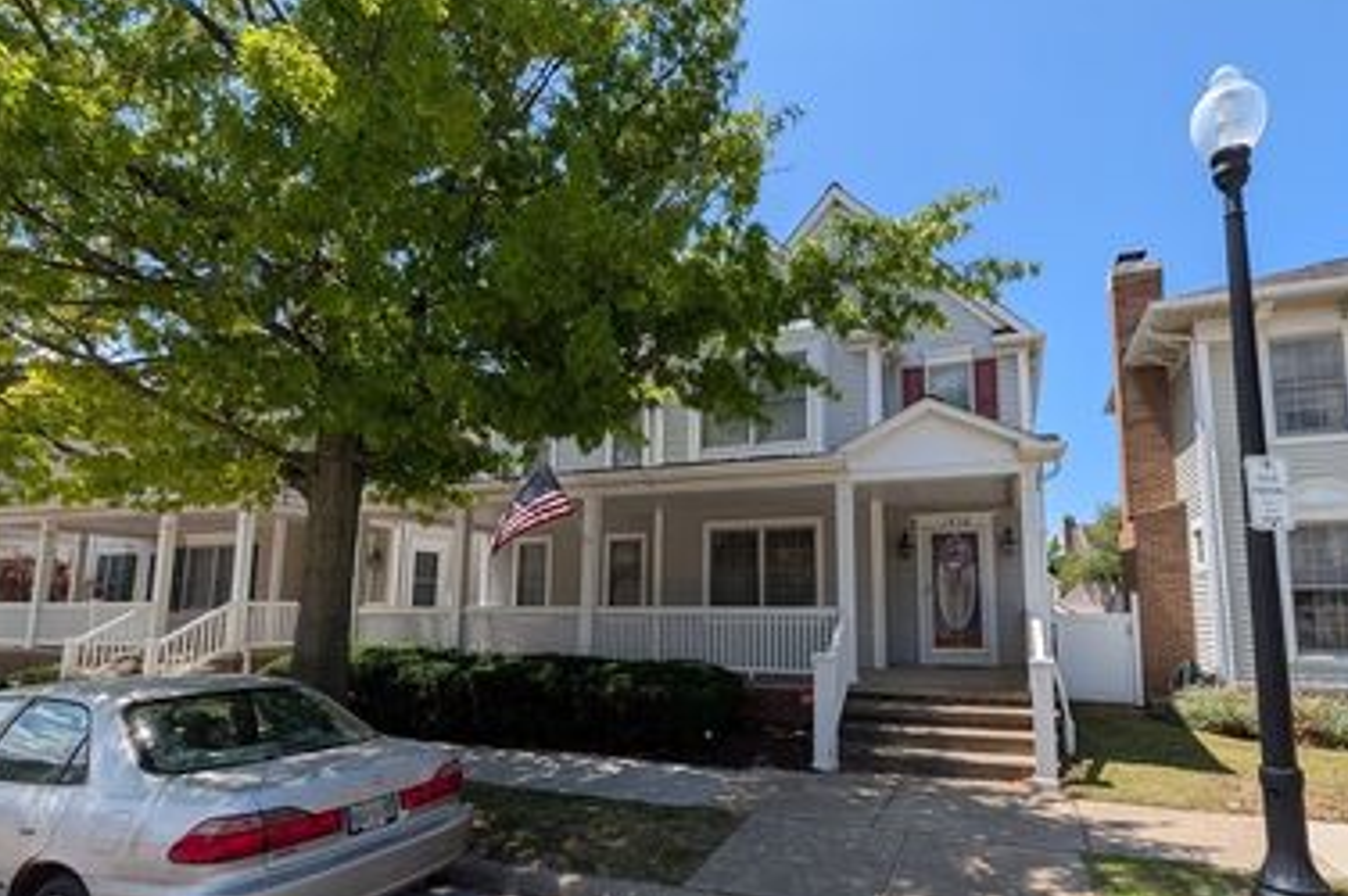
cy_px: 532
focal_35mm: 18
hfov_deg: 89.8
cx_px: 739
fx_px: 673
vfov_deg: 66.7
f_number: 2.2
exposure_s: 1/779
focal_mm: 1.54
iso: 28
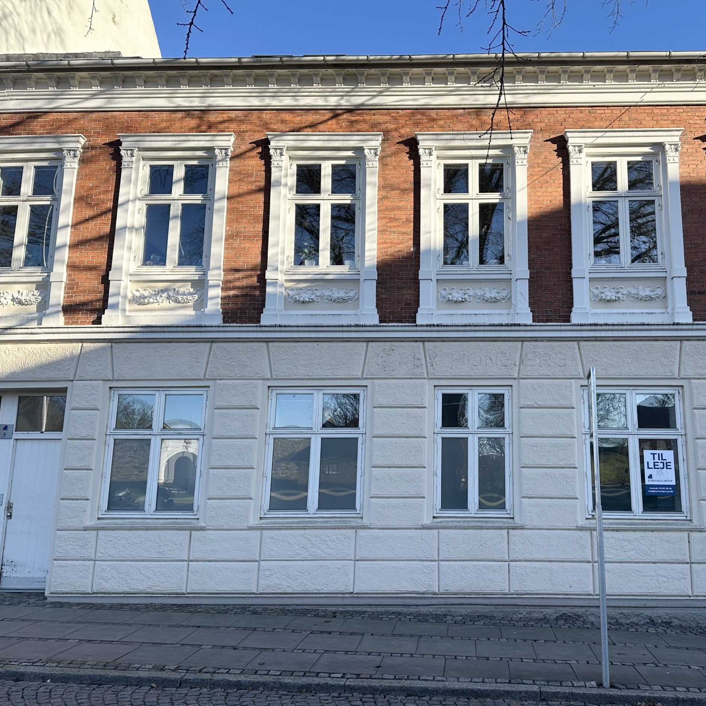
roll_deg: -0.1
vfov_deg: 55.6
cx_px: 445
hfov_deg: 54.9
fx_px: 669
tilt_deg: +11.1
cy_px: 351
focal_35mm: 29
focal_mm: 6.86
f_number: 1.78
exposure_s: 1/1613
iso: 80
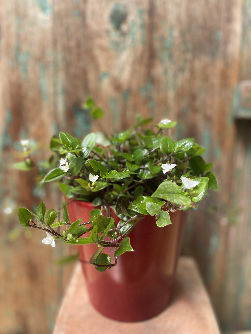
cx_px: 126
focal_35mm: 26
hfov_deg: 53.1
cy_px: 167
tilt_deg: -11.1
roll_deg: +0.4
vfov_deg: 67.3
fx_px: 251
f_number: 1.8
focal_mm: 4.25
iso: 32
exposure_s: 1/524
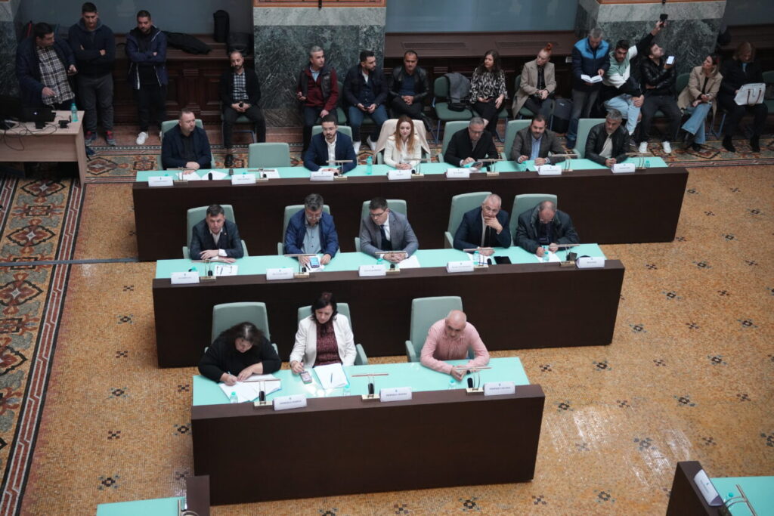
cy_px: 258
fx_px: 1064
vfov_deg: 27.3
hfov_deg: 40.0
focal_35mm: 50
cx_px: 387
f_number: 2.8
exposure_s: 1/160
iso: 3200
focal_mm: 49.5
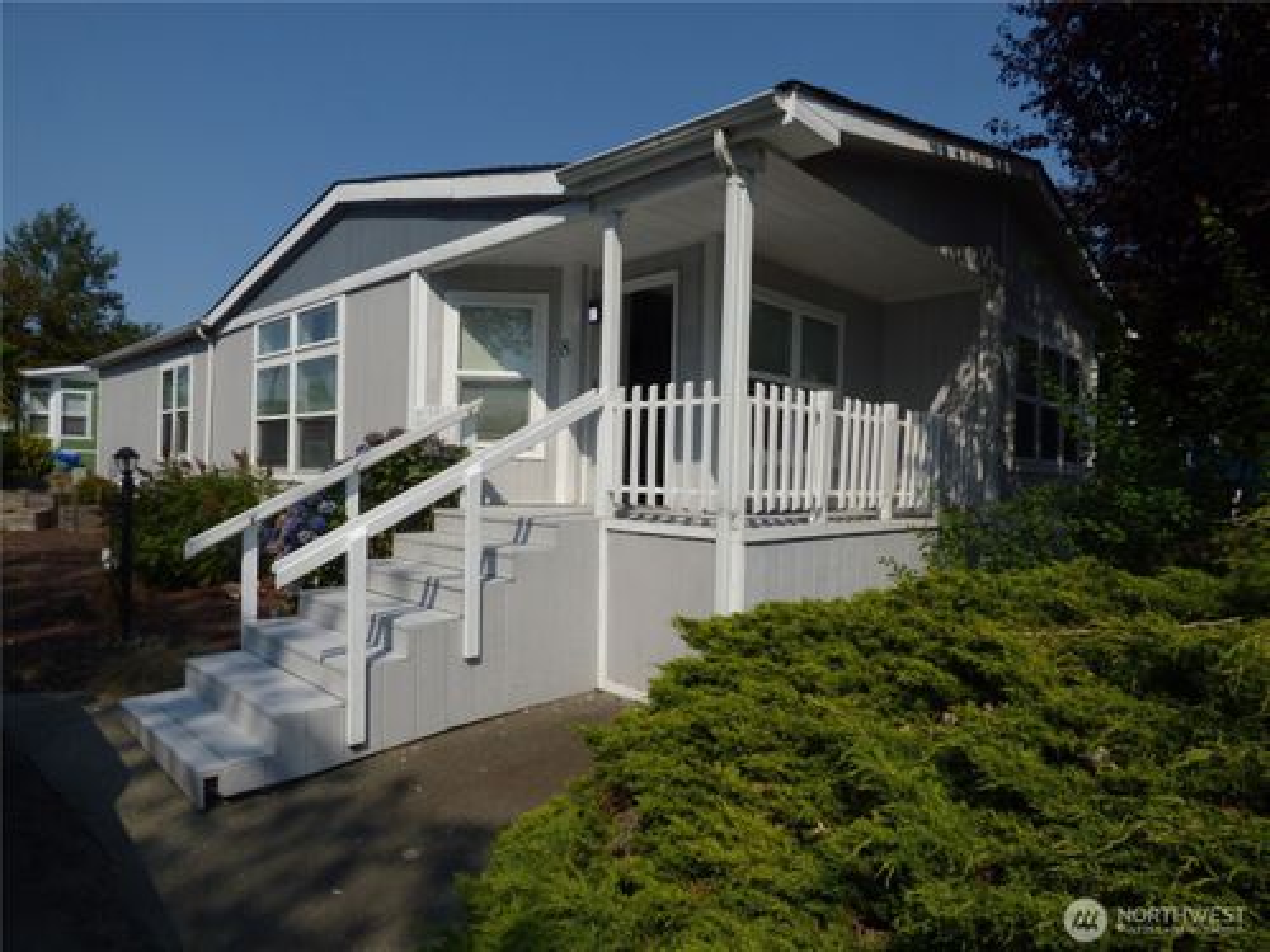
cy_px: 476
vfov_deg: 66.0
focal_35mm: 20
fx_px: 734
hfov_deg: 81.7
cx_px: 635
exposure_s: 1/1600
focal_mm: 3.58
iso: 100
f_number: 4
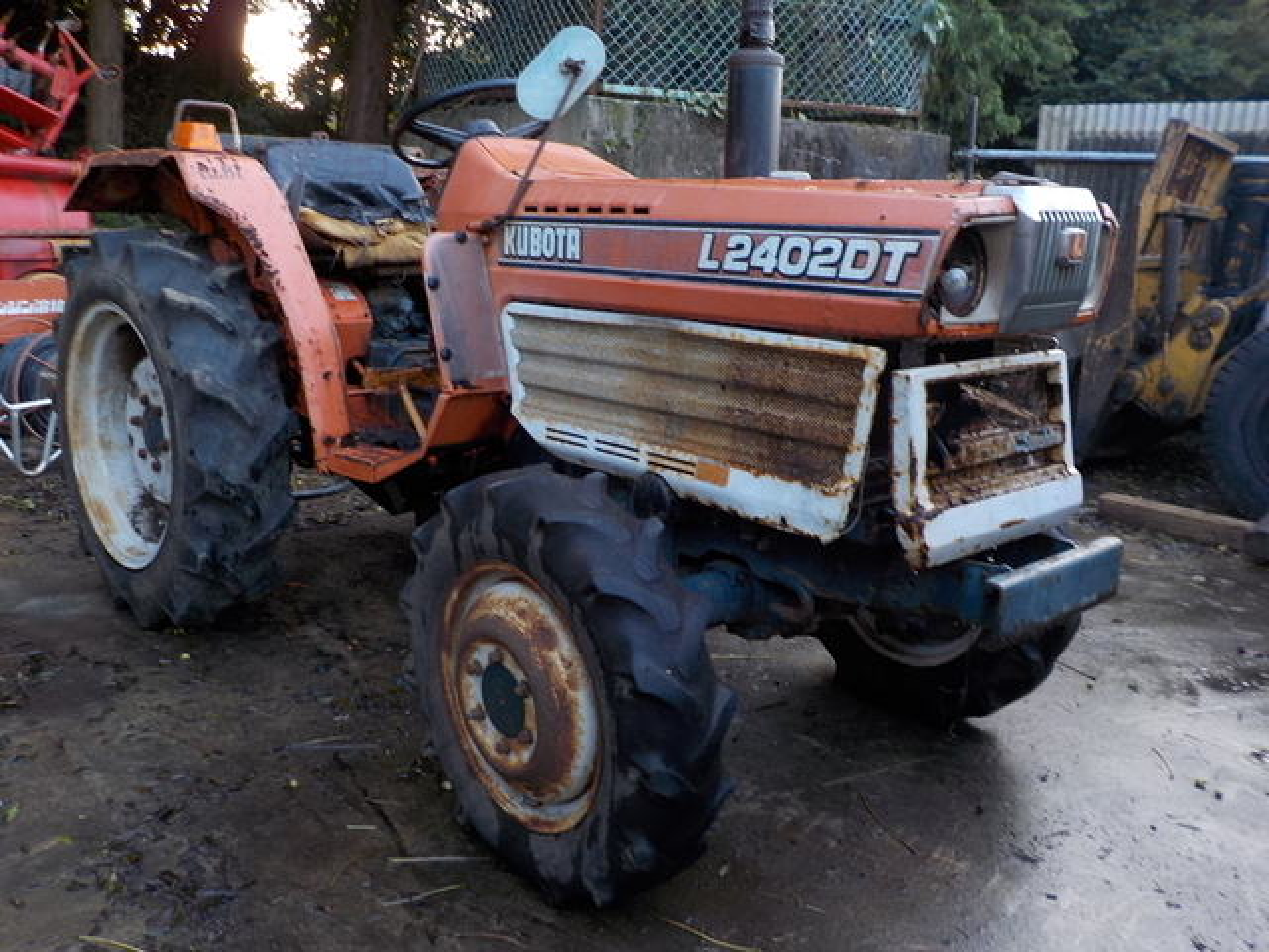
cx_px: 634
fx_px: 1100
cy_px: 476
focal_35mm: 30
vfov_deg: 46.8
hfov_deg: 60.0
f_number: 3.3
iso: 125
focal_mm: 4.1
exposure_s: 1/40
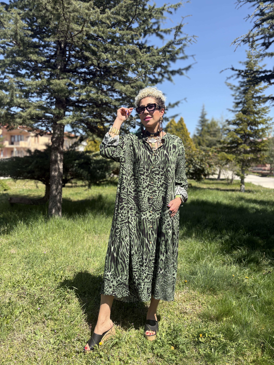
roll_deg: -0.1
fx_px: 274
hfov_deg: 53.1
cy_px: 182
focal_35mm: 26
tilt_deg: -2.9
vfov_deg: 67.3
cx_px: 137
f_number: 1.6
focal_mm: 5.96
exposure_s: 1/1799
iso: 50
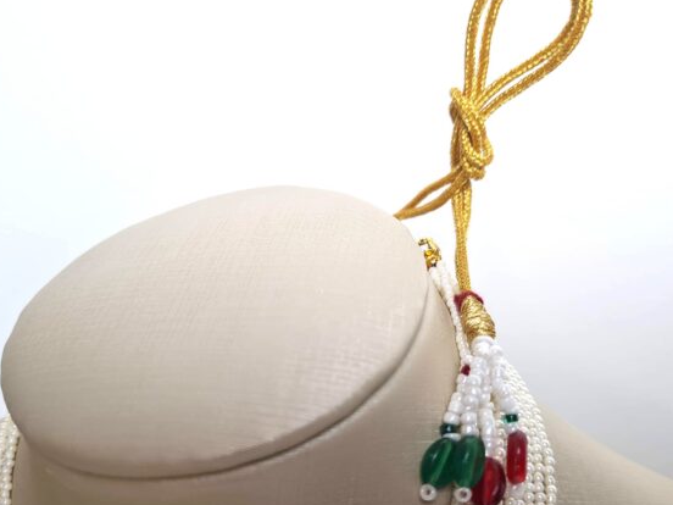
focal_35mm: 33
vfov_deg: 42.8
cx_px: 332
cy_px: 295
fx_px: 642
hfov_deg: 55.4
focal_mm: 5.4
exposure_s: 1/120
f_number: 1.8
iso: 50
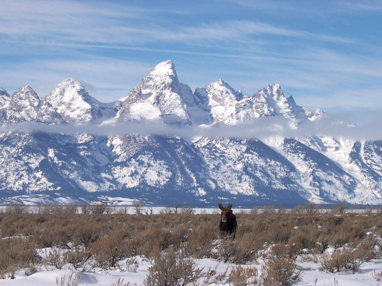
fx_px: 1225
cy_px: 143
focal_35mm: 111
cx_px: 191
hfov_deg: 17.7
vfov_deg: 13.3
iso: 100
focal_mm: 16.8
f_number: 9.5
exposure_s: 1/500
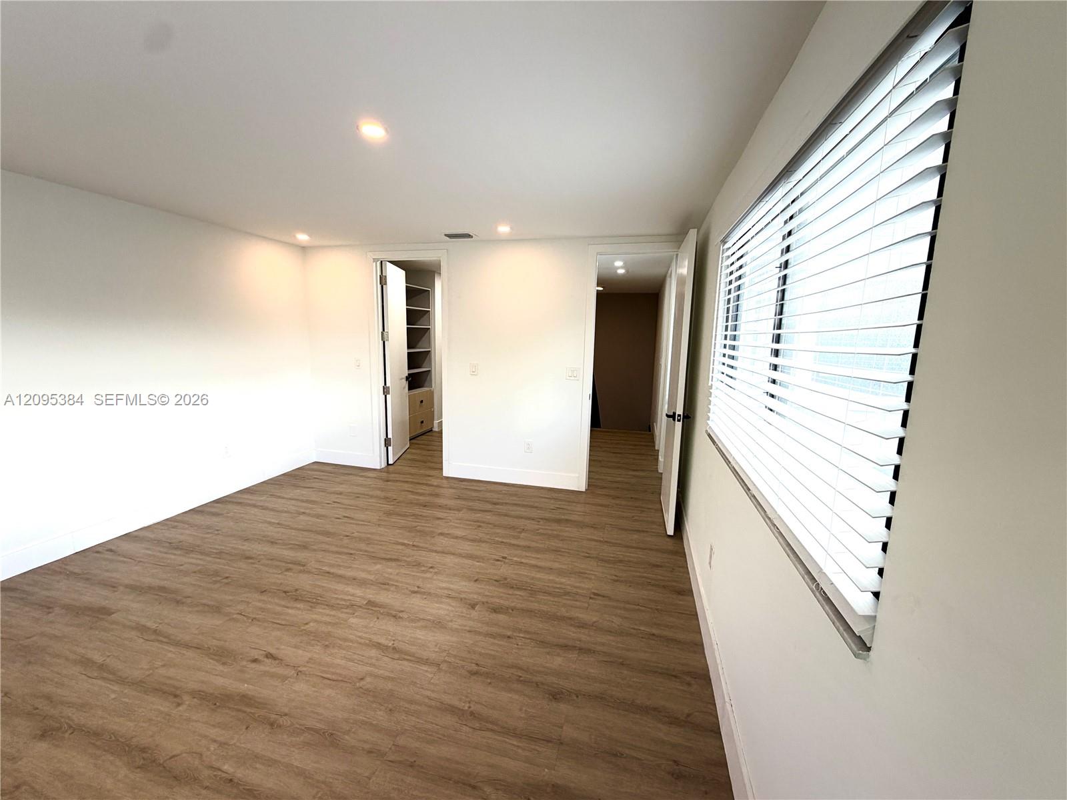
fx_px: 432
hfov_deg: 102.1
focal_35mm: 14
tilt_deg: -8.8
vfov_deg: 85.7
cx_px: 534
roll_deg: -1.5
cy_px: 400
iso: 64
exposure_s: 1/120
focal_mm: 2.22
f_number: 2.2
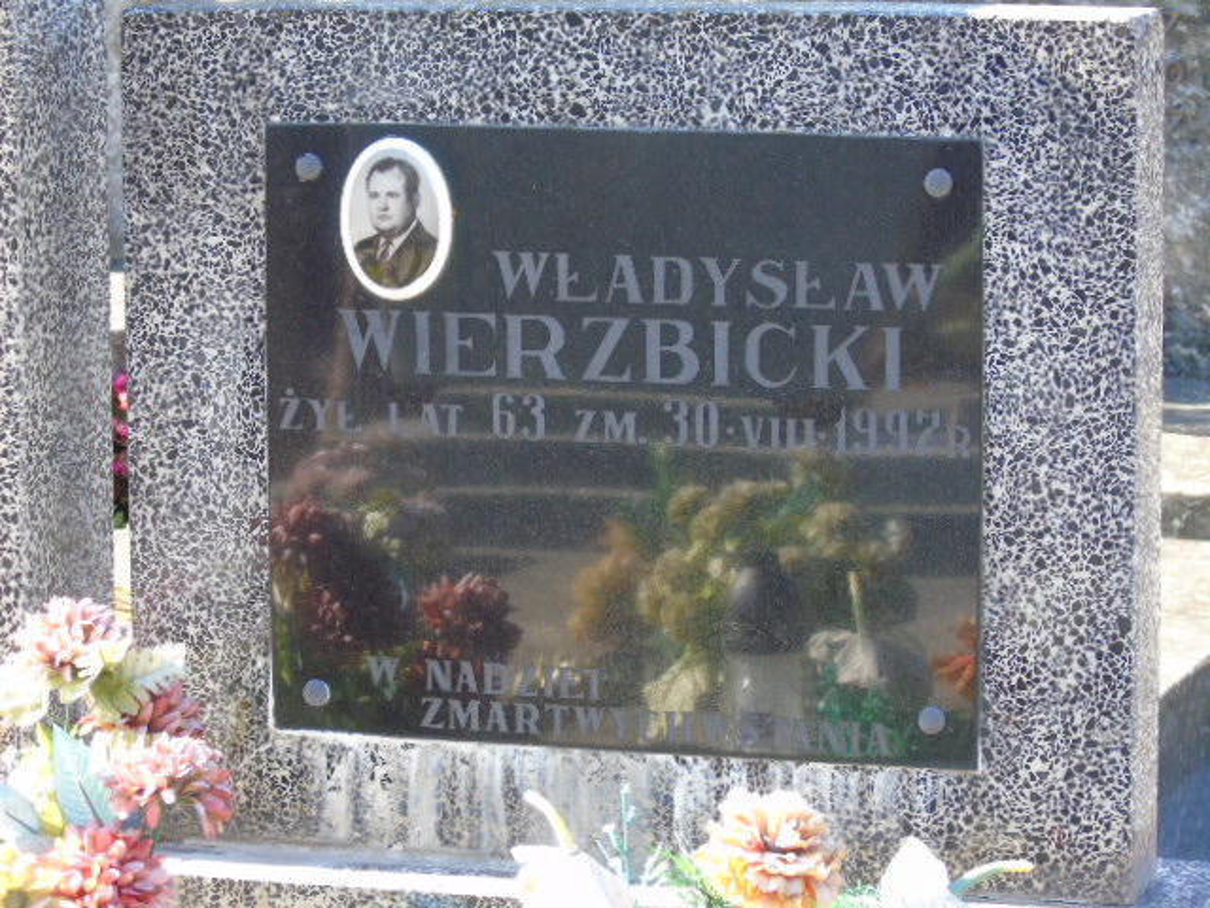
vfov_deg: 10.4
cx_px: 605
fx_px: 4964
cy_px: 454
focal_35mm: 142
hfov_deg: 13.9
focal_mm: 25
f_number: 4.7
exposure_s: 1/125
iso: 320
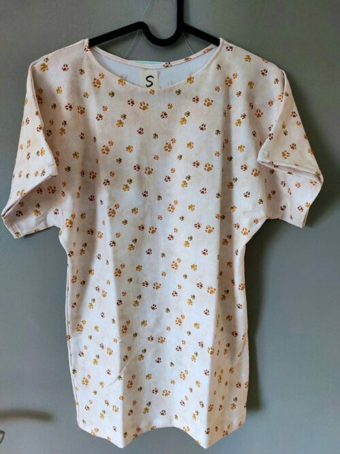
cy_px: 227
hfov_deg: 56.8
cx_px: 170
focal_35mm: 24
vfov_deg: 71.6
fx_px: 314
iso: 200
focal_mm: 5.23
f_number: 1.8
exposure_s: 1/100
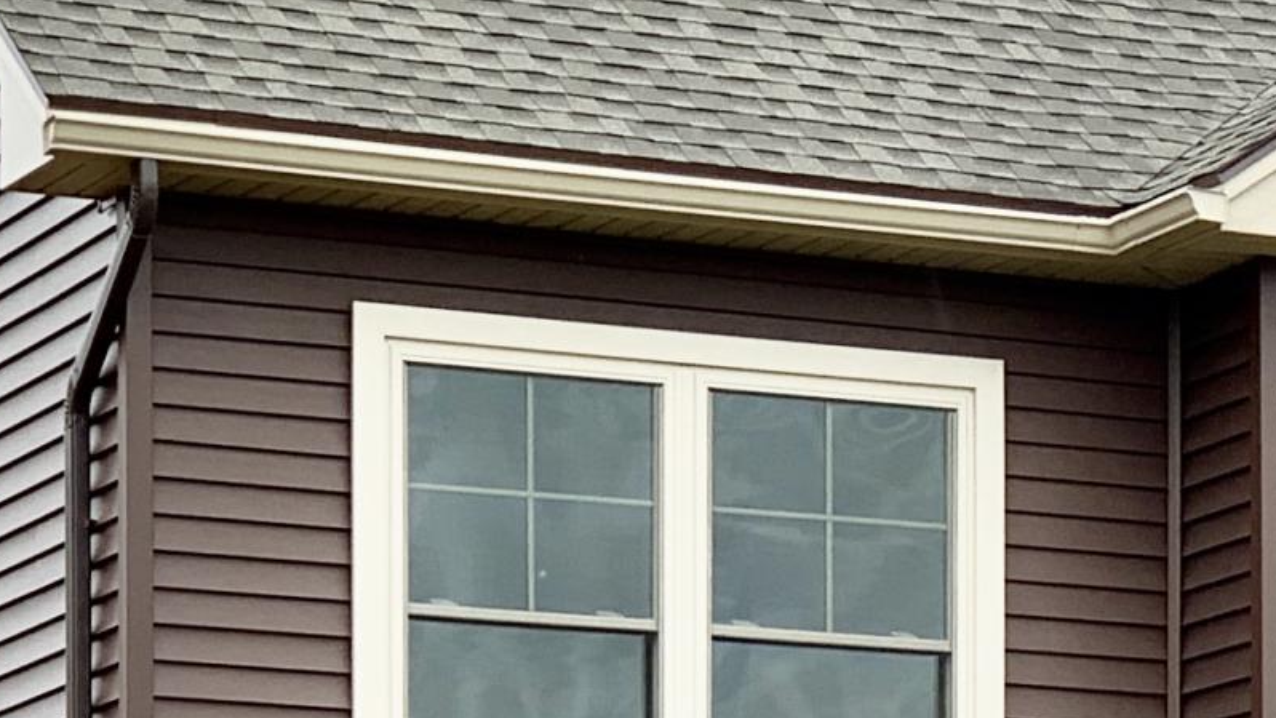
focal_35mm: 213
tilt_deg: +5.2
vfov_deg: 5.7
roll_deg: -0.2
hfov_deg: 10.0
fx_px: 7207
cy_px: 1037
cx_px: 1533
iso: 16
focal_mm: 6
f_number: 2.4
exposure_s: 1/122
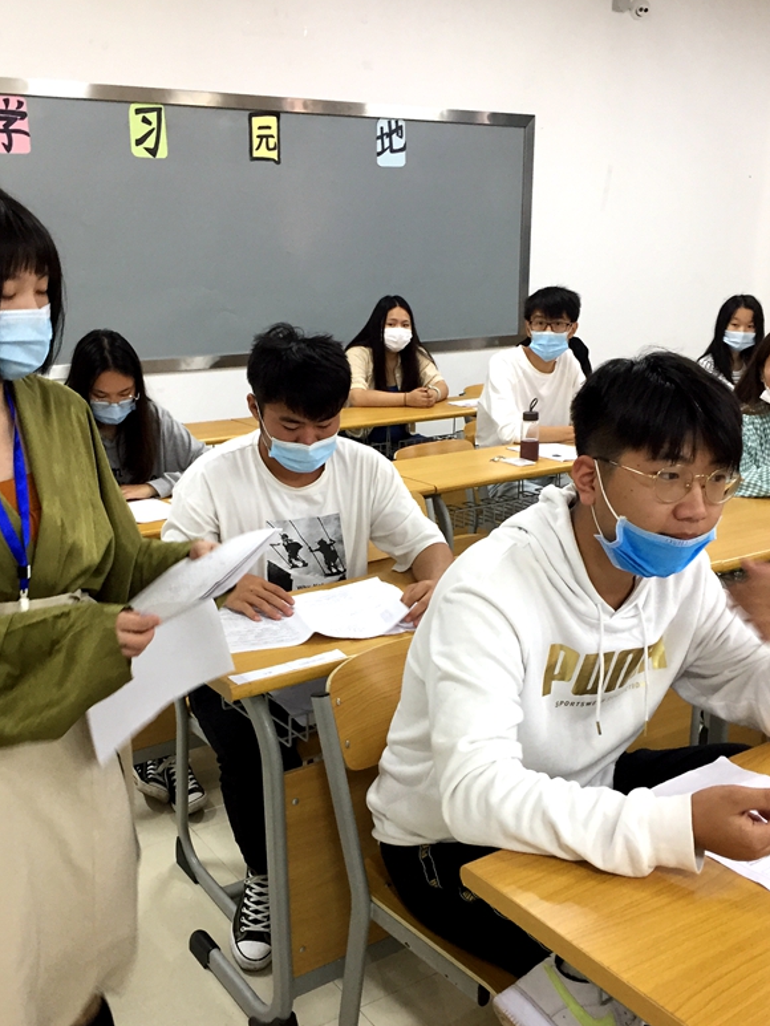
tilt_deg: -16.0
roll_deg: -0.1
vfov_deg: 52.4
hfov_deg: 40.7
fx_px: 1038
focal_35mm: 35
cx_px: 364
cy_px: 591
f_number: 2.2
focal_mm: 4.15
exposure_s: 1/33
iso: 125
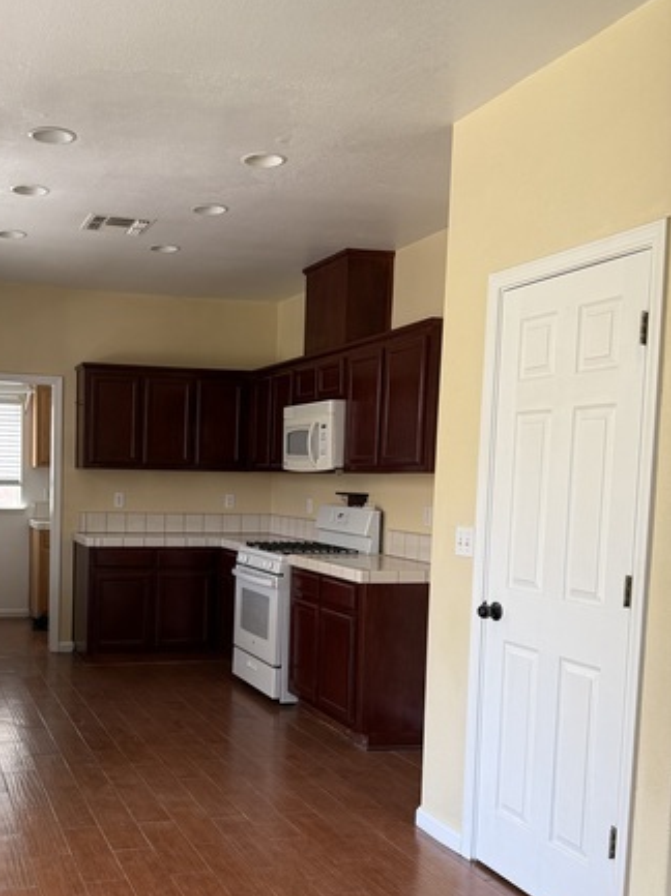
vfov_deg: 49.8
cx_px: 157
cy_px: 549
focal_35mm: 37
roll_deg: -0.4
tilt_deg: -2.1
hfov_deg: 37.5
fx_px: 958
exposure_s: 1/156
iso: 160
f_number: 1.78
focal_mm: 6.76
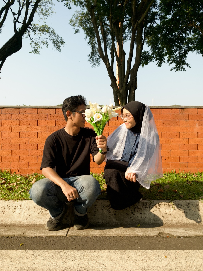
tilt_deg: +1.3
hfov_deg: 53.1
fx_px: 203
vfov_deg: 67.3
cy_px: 136
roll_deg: +0.5
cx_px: 102
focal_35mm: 26
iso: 25
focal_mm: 4.25
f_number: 1.8
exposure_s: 1/1043
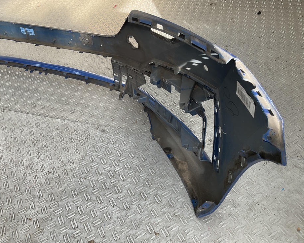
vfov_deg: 47.1
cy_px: 121
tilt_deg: -49.6
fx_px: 279
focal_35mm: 31
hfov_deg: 57.1
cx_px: 141
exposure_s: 1/147
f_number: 1.8
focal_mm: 3
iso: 16
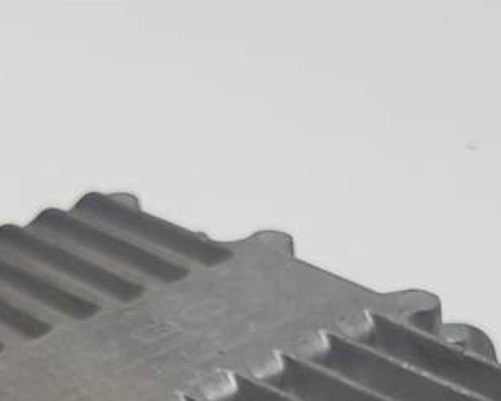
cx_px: 204
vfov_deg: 11.7
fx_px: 1795
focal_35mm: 121
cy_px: 741
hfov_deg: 15.9
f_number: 1.7
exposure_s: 1/387
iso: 40
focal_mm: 4.2
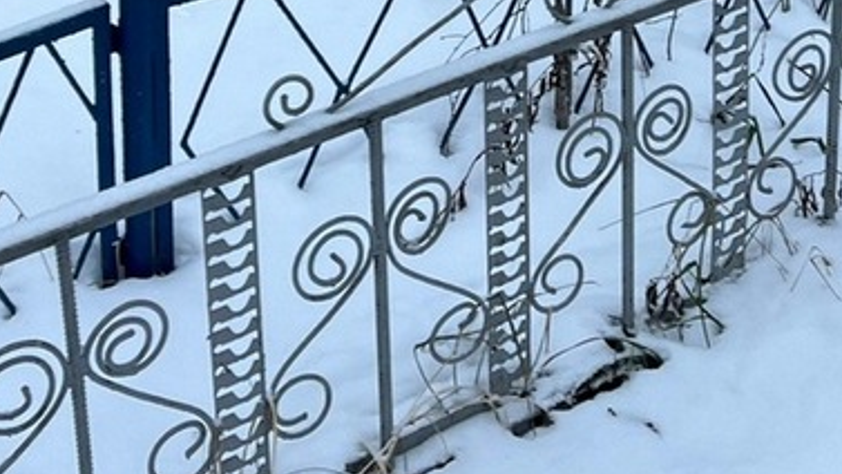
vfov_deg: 14.5
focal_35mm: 77
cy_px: -250
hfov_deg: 27.5
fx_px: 1719
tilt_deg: -15.5
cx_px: 451
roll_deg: -0.7
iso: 100
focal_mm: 5.7
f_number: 1.5
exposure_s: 1/121
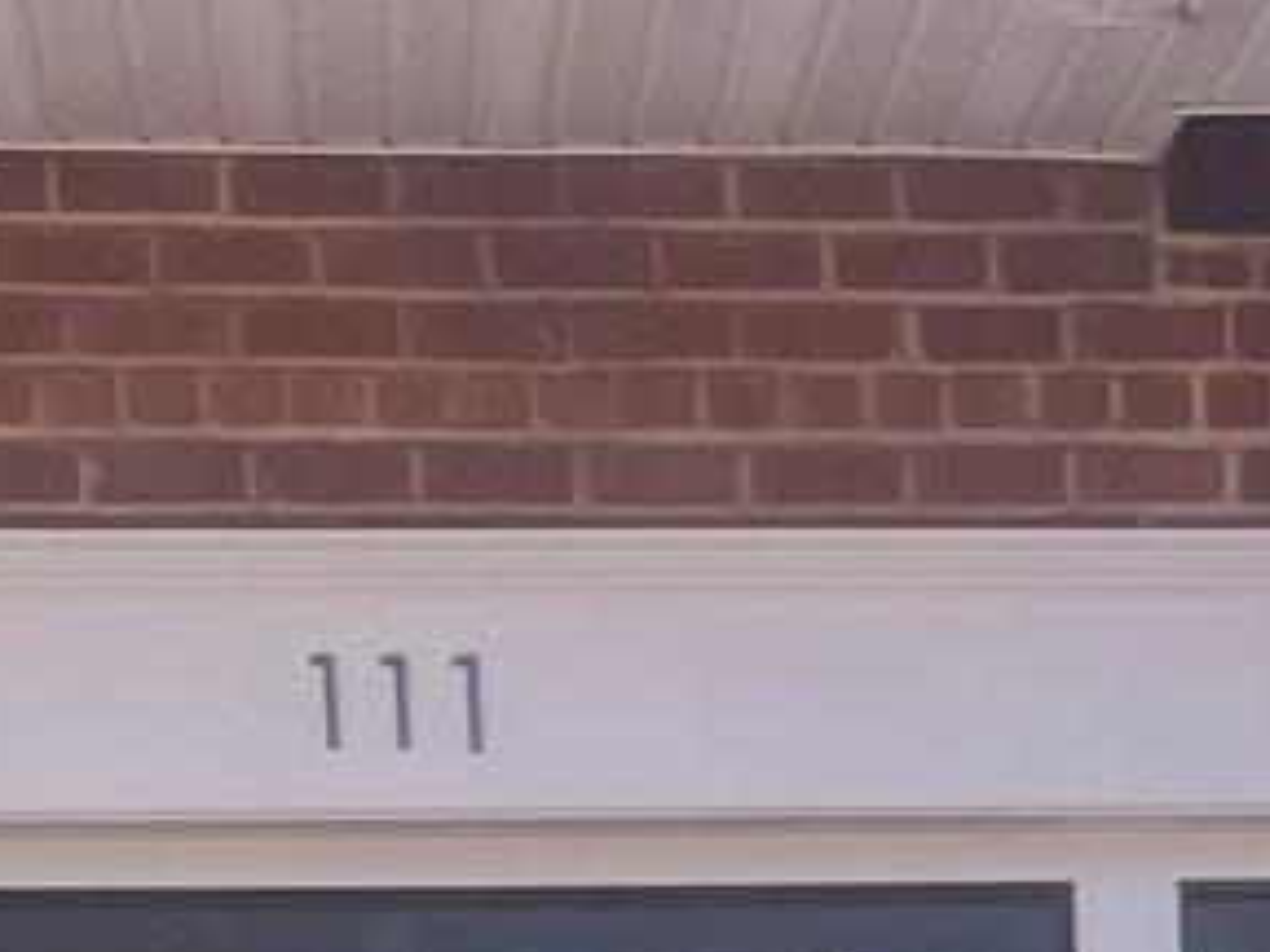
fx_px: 6787
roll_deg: +0.6
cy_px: 3239
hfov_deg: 10.5
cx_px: 1455
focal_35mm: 185
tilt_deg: -12.5
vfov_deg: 6.9
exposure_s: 1/1976
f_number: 1.6
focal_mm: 5.1
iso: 32
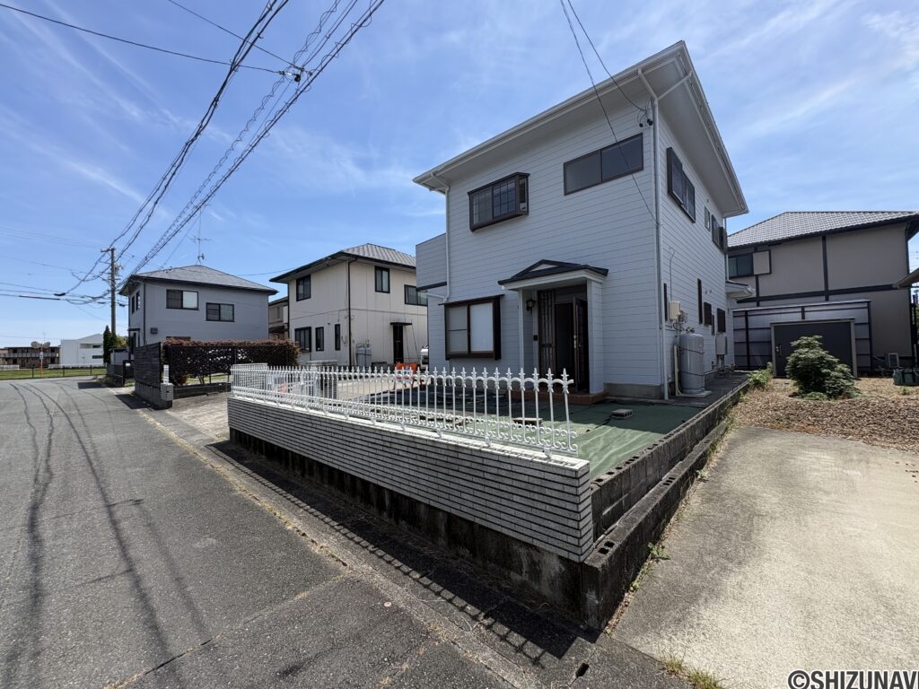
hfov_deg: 102.1
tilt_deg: +1.4
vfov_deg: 85.7
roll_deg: +1.3
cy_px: 344
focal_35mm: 14
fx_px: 372
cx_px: 460
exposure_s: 1/1126
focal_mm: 2.22
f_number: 2.2
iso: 40
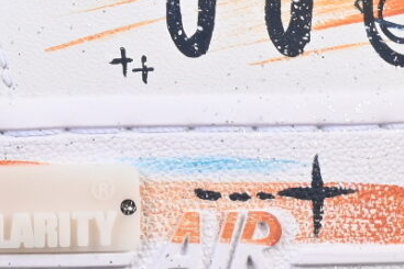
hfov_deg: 3.9
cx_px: -459
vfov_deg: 2.6
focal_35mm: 523
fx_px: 5871
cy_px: -198
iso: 160
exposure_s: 1/80
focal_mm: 50
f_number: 8
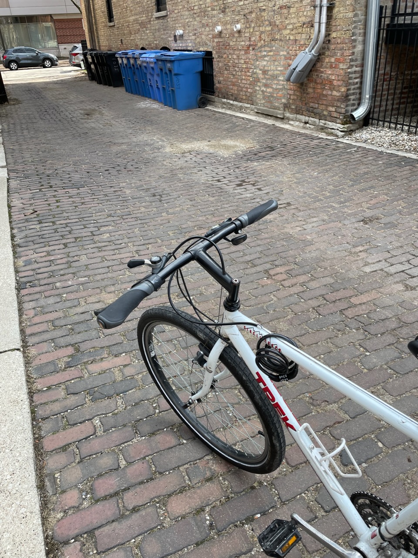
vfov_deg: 67.3
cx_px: 209
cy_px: 279
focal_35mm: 26
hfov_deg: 53.1
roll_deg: +4.0
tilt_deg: -27.9
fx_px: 419
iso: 32
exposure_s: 1/609
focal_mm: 4.2
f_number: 1.6
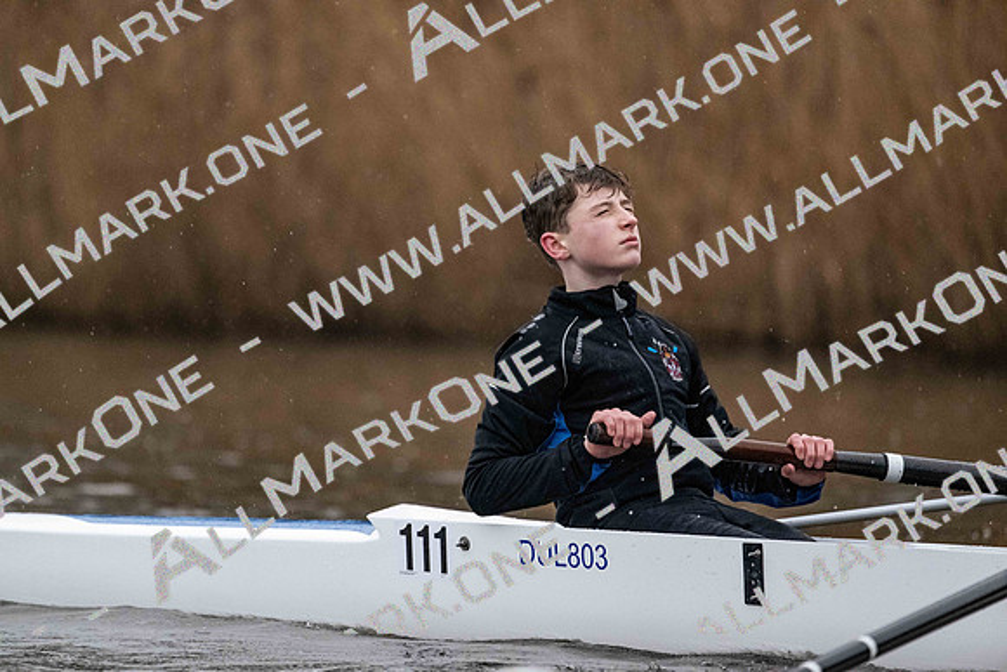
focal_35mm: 400
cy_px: 336
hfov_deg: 5.2
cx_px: 504
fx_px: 11191
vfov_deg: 3.4
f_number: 4.5
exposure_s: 1/1600
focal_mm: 400
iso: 7200
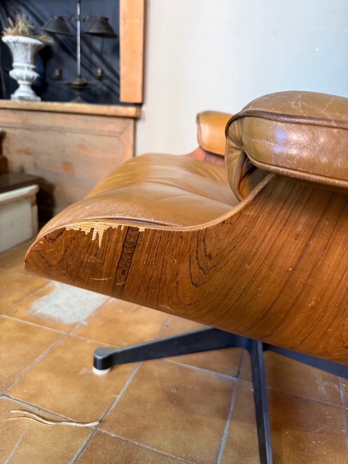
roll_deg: -3.1
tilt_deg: -18.6
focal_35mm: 24
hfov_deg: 56.8
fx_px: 322
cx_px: 174
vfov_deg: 71.6
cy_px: 232
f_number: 1.78
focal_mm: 6.76
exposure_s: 1/60
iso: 320
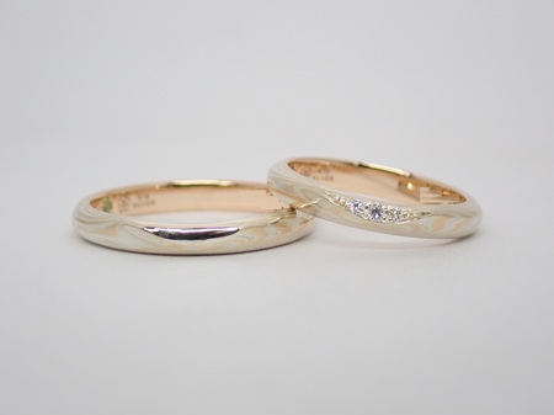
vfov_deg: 19.1
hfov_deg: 25.3
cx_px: 277
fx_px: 1232
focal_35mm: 77
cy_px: 208
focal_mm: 13.65
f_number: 4.1
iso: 200
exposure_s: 1/100
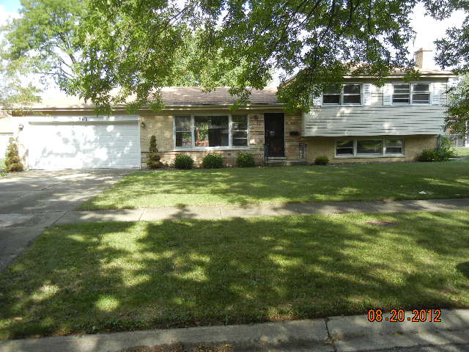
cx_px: 234
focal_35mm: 30
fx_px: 406
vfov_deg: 46.8
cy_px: 176
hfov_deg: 60.0
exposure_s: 1/389
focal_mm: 5.4
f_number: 3.5
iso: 160
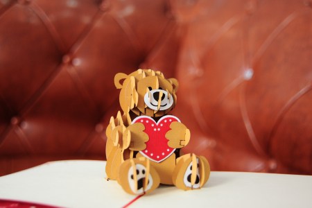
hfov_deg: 54.4
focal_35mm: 35
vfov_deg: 37.9
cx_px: 156
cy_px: 104
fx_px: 303
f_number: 3.2
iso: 800
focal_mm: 35
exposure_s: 1/60
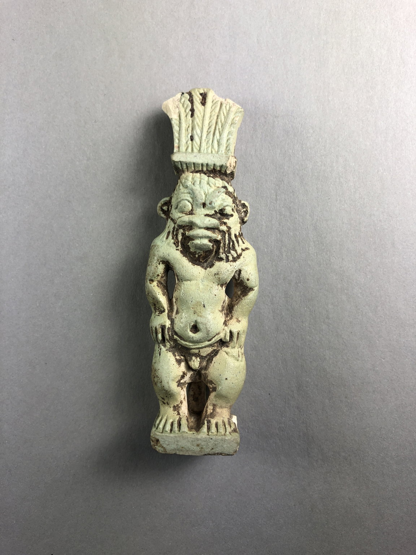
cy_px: 278
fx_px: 449
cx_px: 208
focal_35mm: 28
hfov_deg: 49.7
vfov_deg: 63.4
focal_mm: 3.99
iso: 20
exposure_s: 1/234
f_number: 1.8
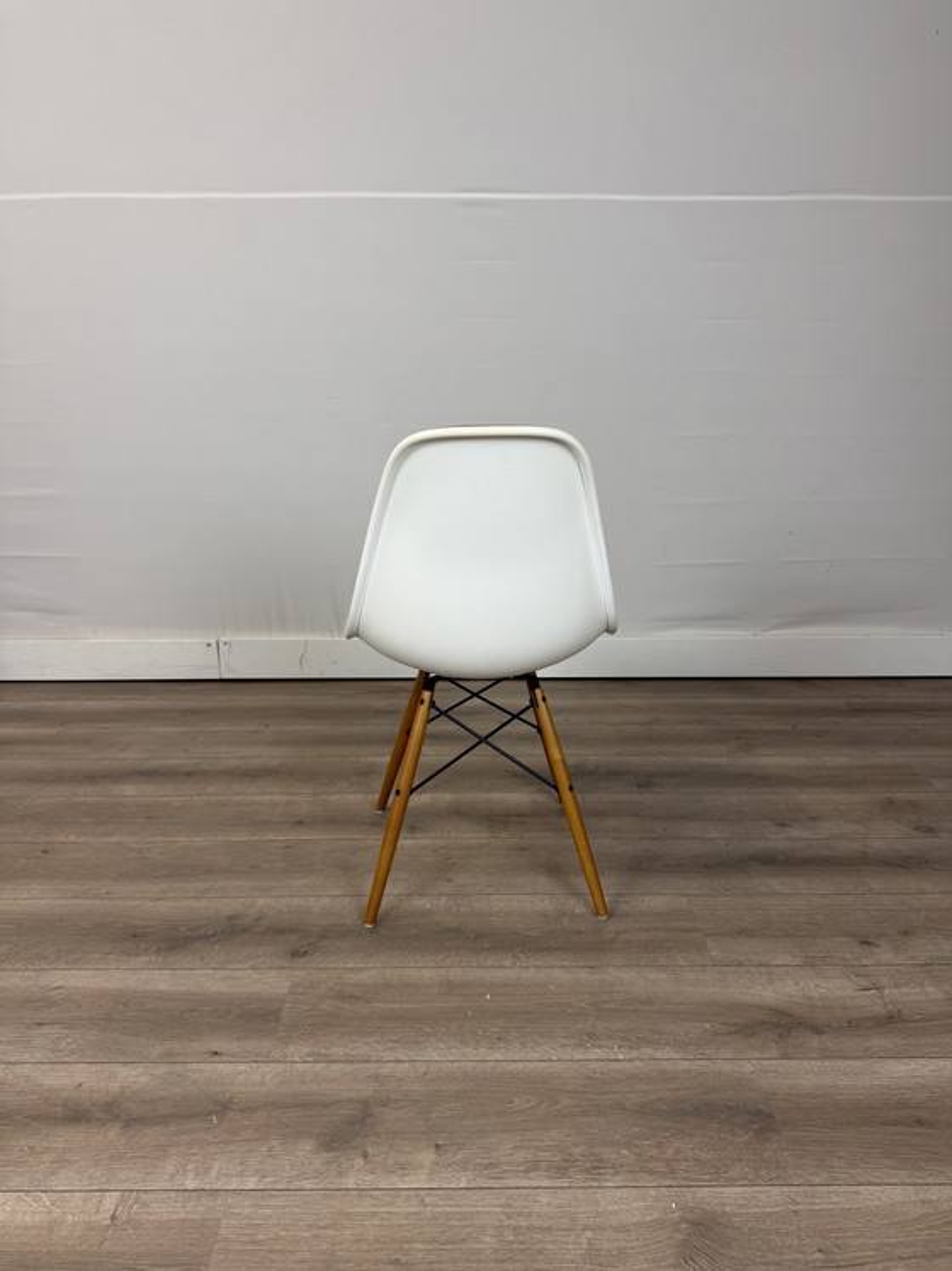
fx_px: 880
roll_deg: -0.3
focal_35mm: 24
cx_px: 476
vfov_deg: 71.6
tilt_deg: -16.4
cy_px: 636
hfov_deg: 56.8
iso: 80
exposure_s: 1/100
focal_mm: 6.76
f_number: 1.78
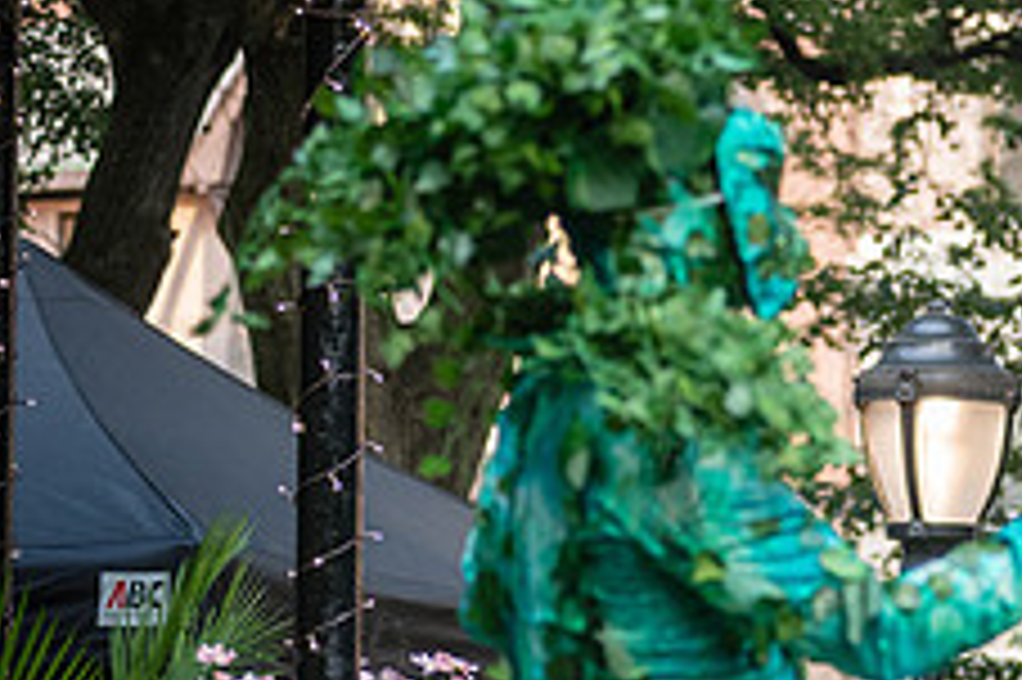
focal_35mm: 235
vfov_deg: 5.8
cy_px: 682
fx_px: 6666
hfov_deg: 8.7
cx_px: 1256
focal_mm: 92
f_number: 3.5
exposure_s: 1/500
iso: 1000
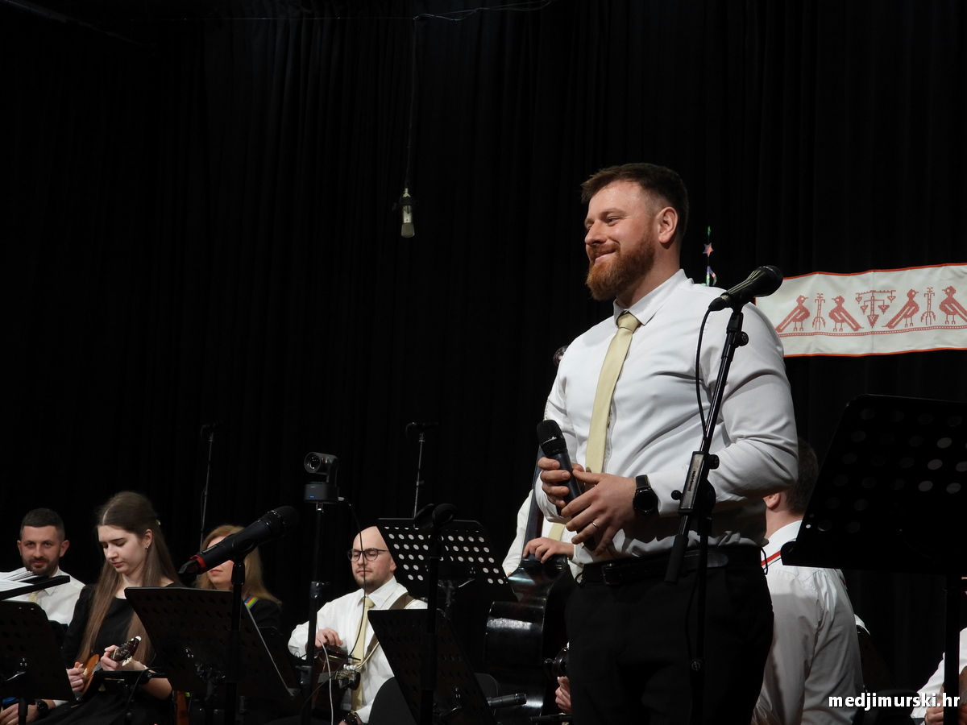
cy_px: 362
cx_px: 484
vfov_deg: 18.4
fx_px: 2235
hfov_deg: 24.4
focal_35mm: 80
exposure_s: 1/60
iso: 250
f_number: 3.5
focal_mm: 14.4
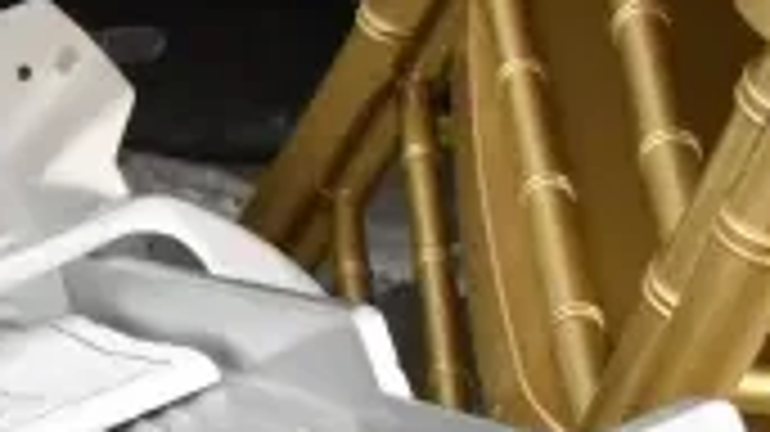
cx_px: -455
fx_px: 2286
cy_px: 655
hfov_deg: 16.9
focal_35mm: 112
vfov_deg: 10.4
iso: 3200
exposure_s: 1/30
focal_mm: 20
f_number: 3.8
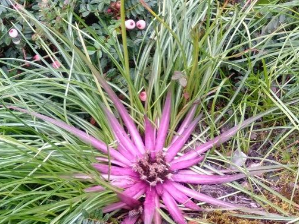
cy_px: 171
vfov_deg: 27.1
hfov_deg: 34.7
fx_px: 458
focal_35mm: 53
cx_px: 251
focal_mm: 3.82
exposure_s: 1/120
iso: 160
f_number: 2.2
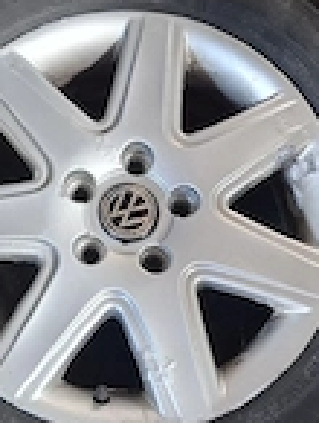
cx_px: 145
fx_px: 772
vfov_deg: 30.6
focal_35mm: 63
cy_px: 246
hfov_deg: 23.3
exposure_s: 1/33
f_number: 1.8
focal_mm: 5.54
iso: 250
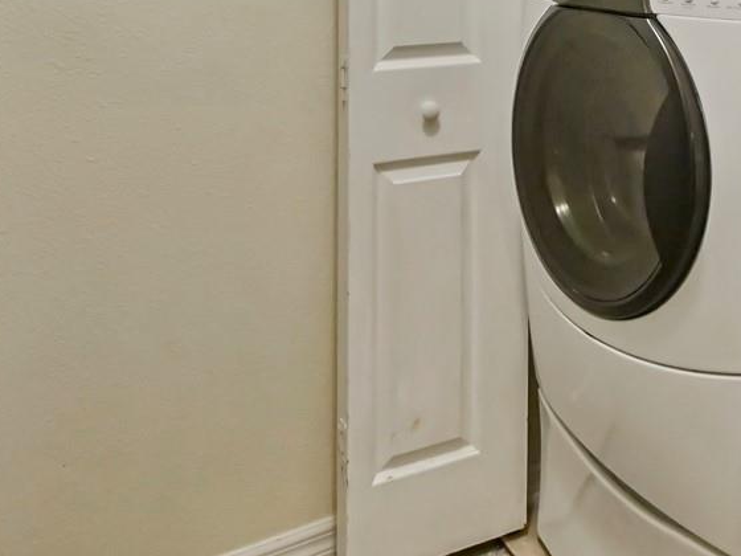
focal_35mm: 40
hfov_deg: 45.1
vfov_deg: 30.5
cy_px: -111
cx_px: 562
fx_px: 856
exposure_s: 1/50
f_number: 4
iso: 3200
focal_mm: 7
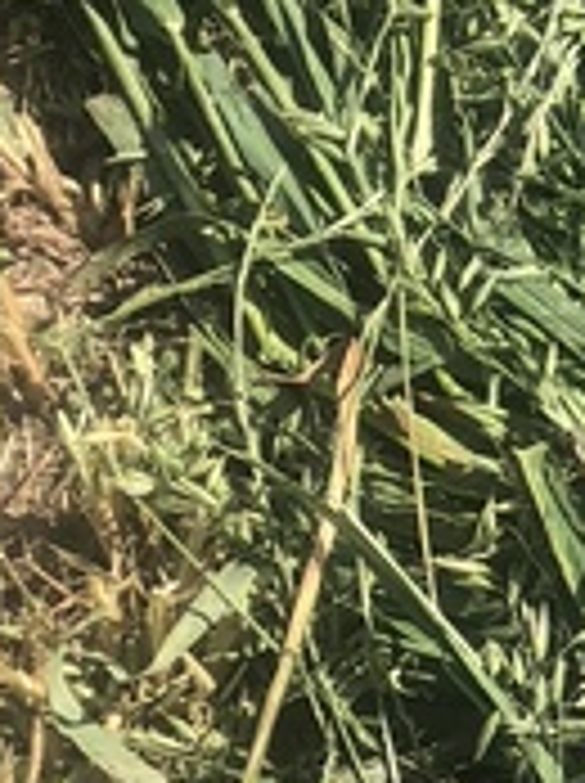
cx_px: 1382
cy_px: 567
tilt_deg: -61.0
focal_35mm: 142
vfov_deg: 13.9
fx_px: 3208
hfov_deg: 9.4
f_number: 1.8
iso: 20
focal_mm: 3.99
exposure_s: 1/1043
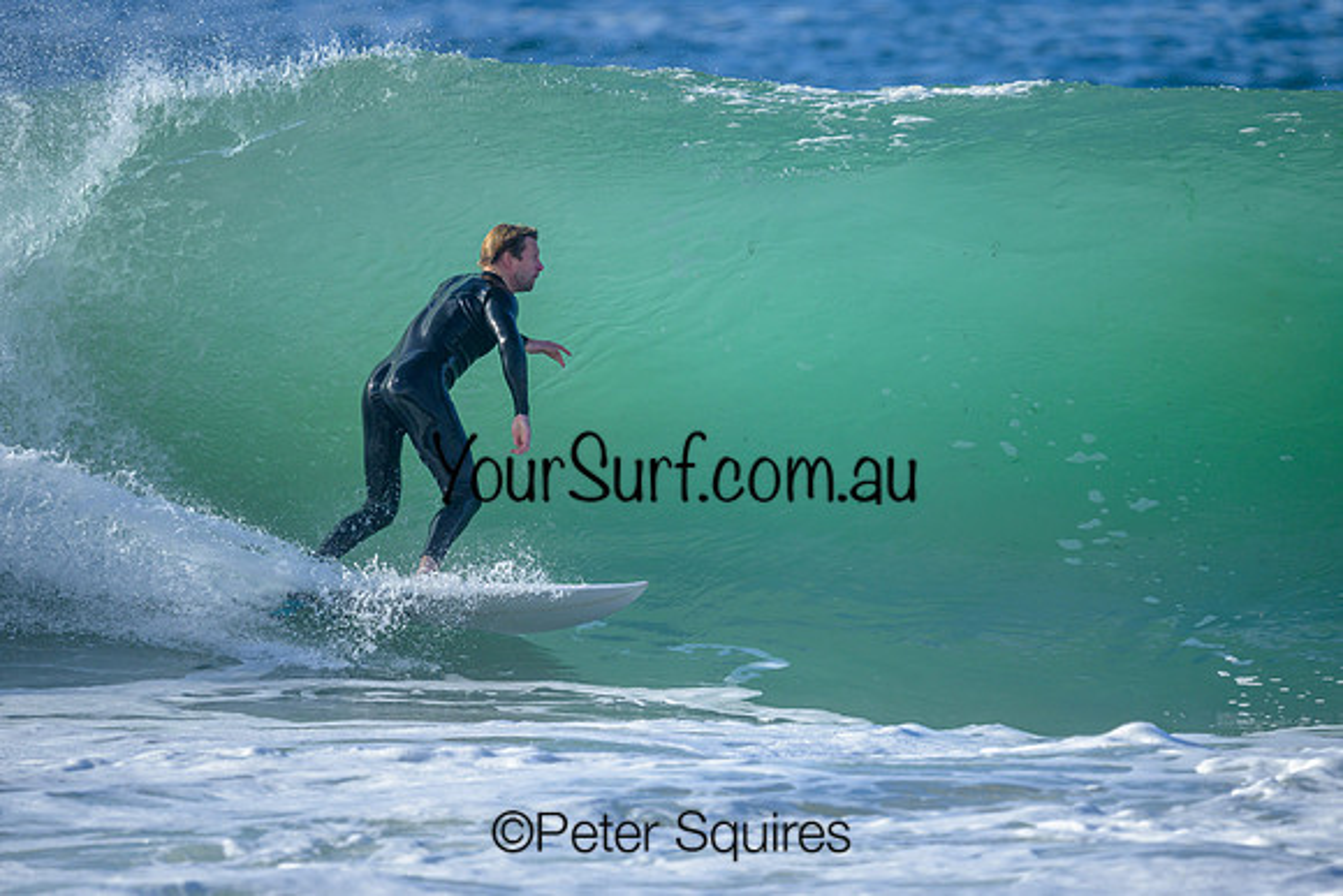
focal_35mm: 822
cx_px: 690
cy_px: 460
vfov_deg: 1.7
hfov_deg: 2.5
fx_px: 30654
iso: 360
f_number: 6.3
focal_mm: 800
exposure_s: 1/2000
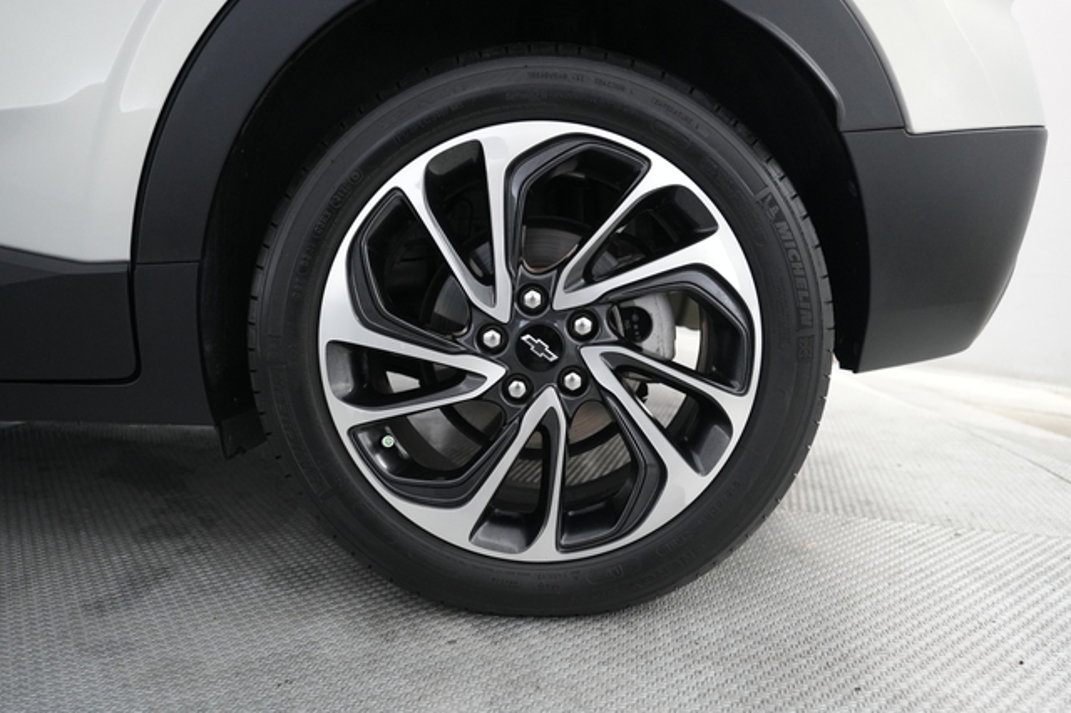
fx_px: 714
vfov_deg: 53.1
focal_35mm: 24
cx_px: 536
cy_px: 356
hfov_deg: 73.8
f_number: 2.8
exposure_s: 1/160
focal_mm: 24
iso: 4000
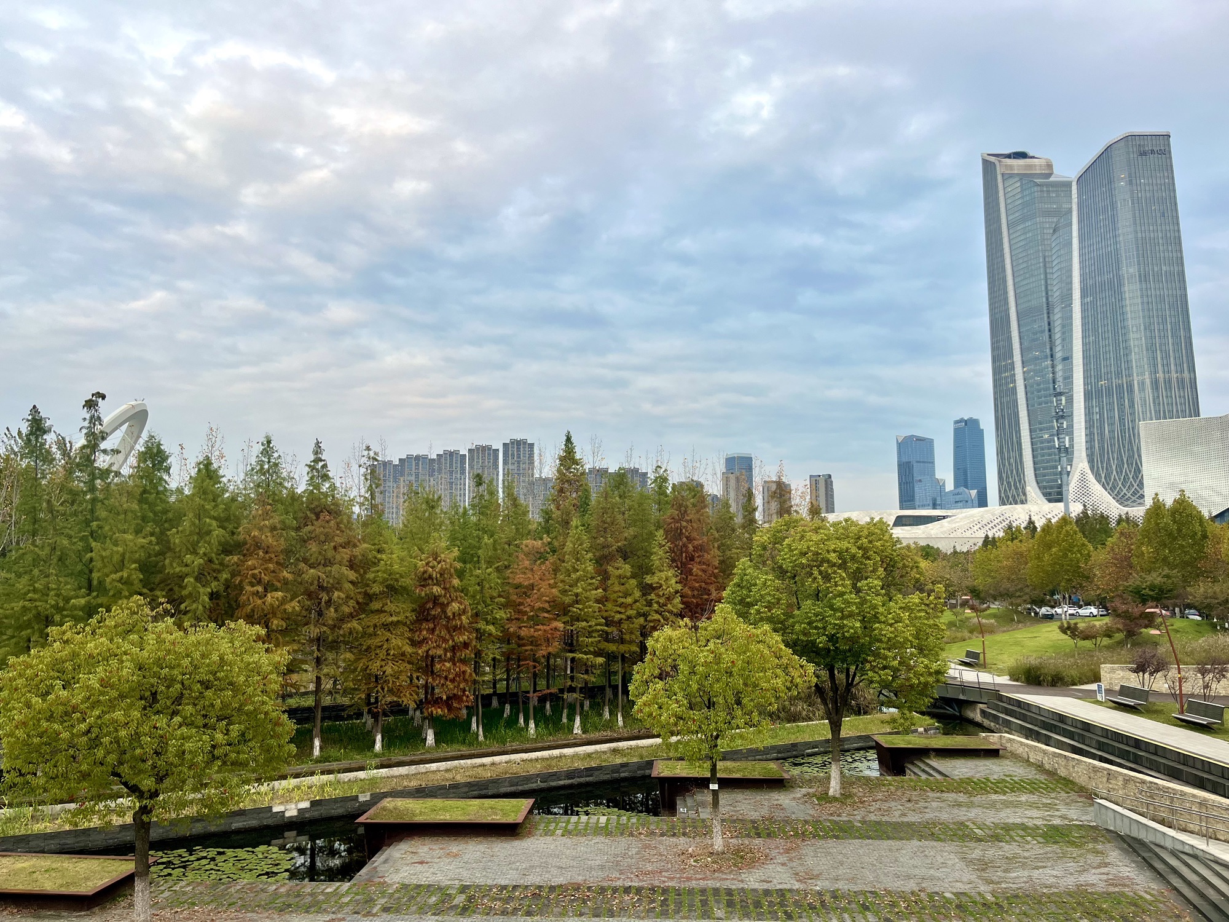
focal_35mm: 26
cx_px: 614
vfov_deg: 53.1
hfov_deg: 67.3
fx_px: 923
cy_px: 461
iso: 32
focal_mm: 5.1
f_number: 1.6
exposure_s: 1/122
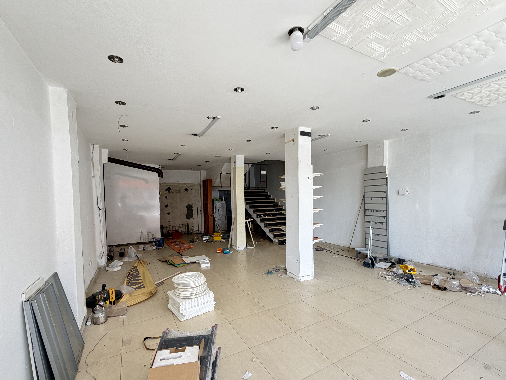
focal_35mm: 16
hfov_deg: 94.5
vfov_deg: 78.0
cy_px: 204
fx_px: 234
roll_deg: +1.7
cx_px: 254
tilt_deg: -1.5
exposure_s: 1/121
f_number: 2.2
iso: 125
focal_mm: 2.22
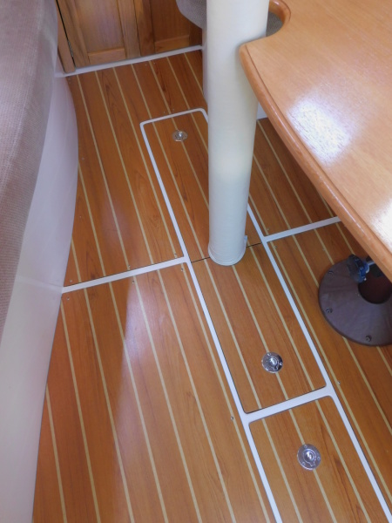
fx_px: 453
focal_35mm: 30
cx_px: 196
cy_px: 262
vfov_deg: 60.0
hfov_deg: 46.8
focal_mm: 5.3
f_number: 3.2
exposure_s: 1/30
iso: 250
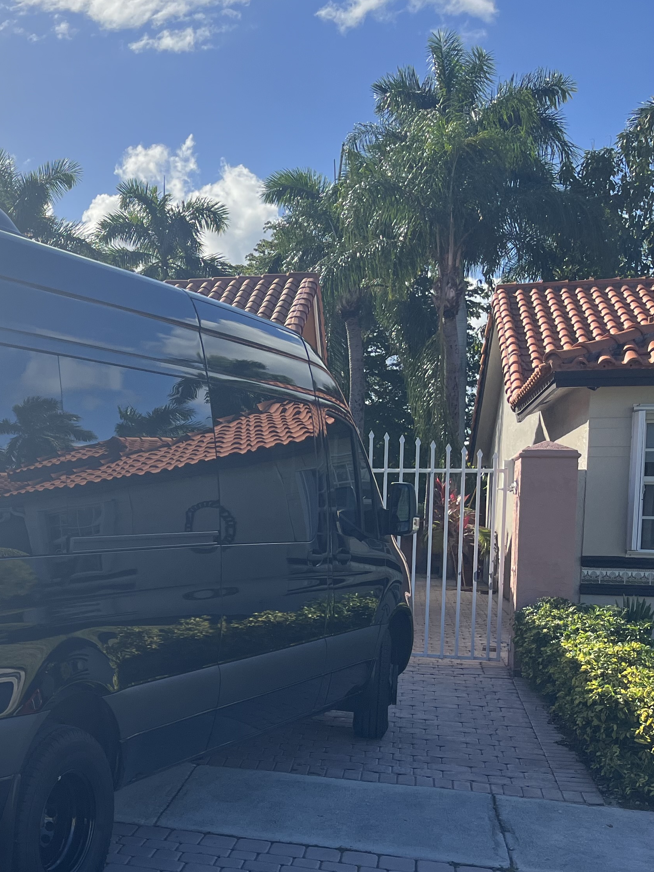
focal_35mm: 47
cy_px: 562
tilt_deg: -2.2
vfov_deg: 40.1
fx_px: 1184
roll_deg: -0.8
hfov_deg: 27.8
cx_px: -89
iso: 50
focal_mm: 5.1
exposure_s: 1/3215
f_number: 1.6
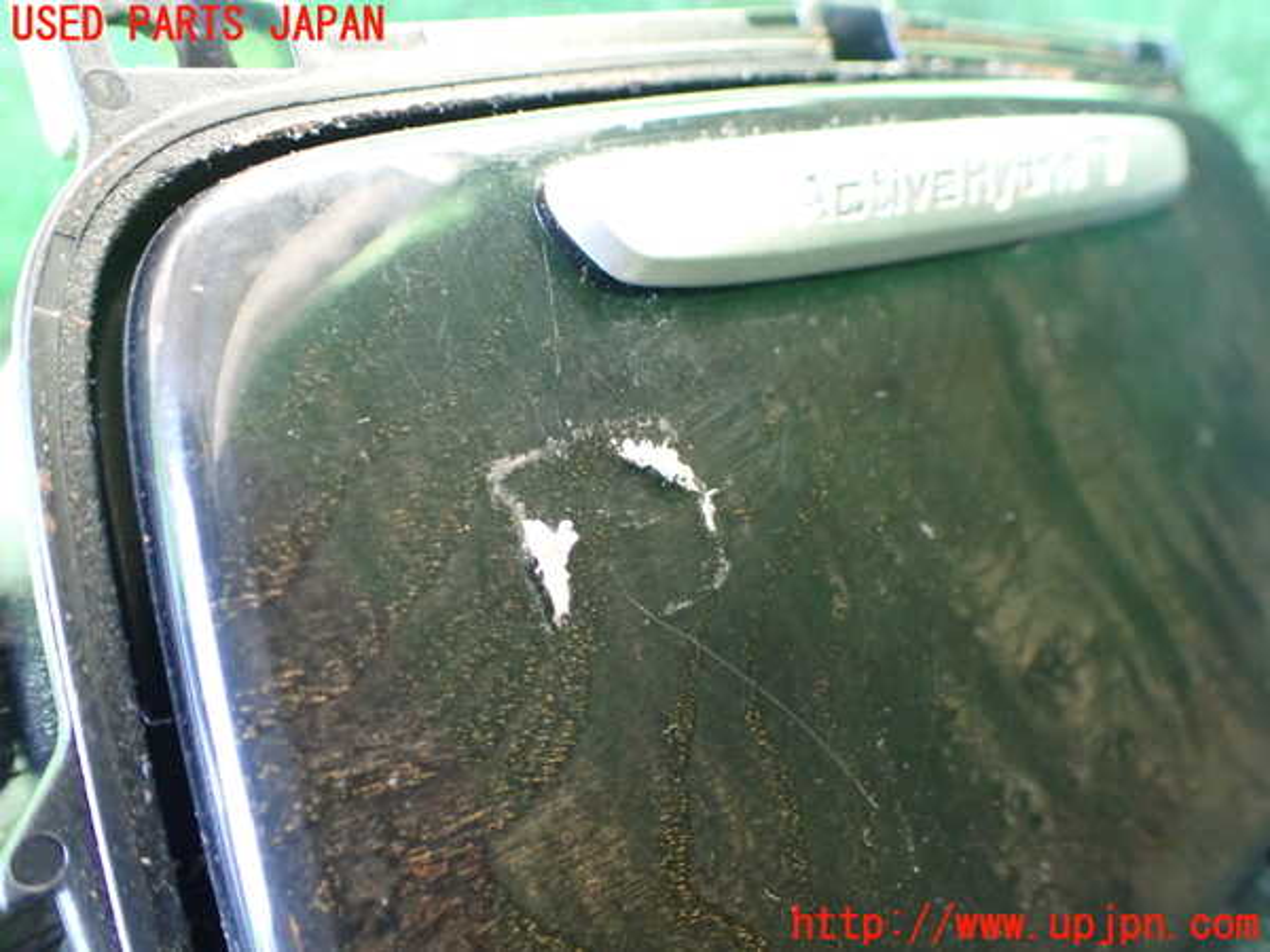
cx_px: 635
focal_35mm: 30
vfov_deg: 46.8
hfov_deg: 60.0
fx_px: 1101
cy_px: 476
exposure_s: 1/60
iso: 800
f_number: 2.3
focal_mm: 5.4
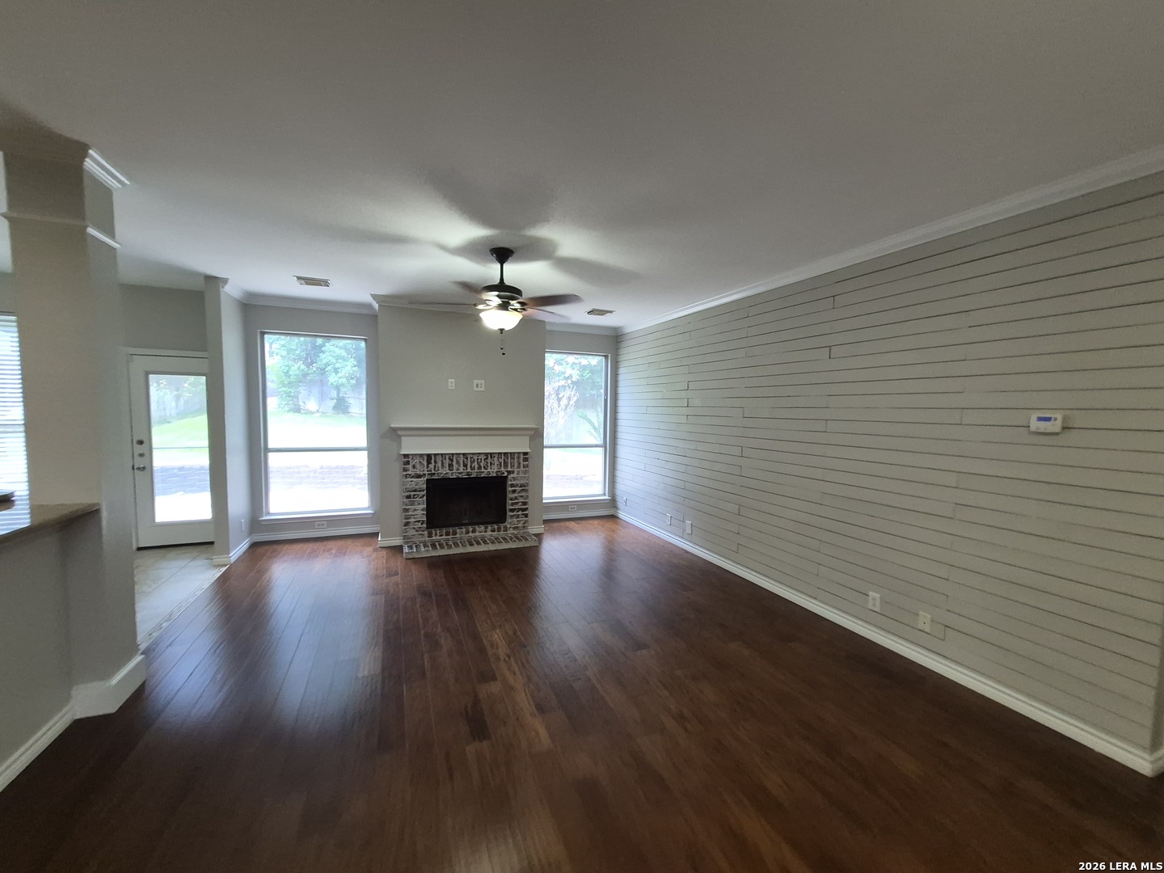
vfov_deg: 89.9
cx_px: 582
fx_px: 437
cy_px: 436
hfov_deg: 106.2
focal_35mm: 13
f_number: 2.2
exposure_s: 1/60
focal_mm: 1.74
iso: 320
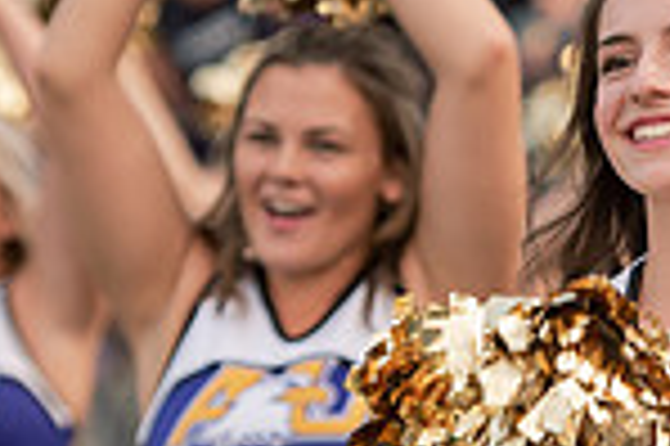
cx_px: 706
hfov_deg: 4.3
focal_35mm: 475
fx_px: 8830
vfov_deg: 2.9
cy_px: 182
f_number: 3.5
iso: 1250
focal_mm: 122
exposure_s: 1/1000
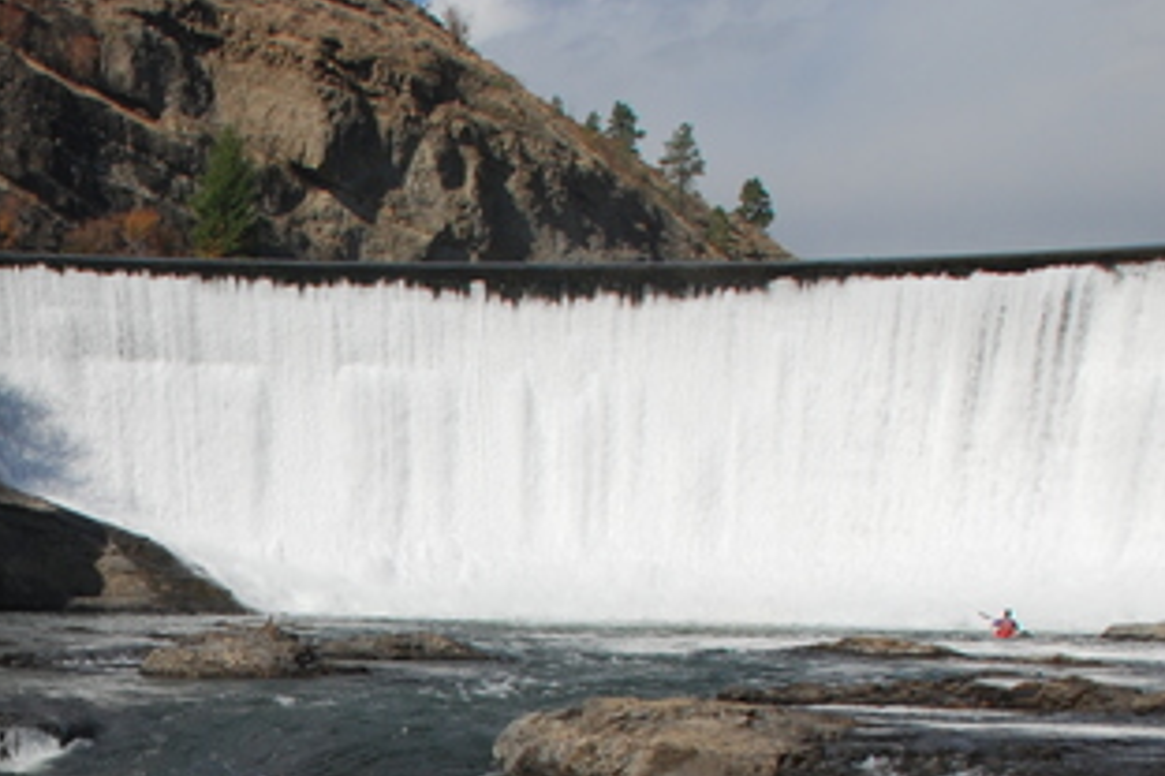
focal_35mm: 77
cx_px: 60
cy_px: 953
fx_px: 2492
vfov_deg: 16.9
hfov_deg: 25.3
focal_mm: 20
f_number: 6.3
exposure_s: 1/1250
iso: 200
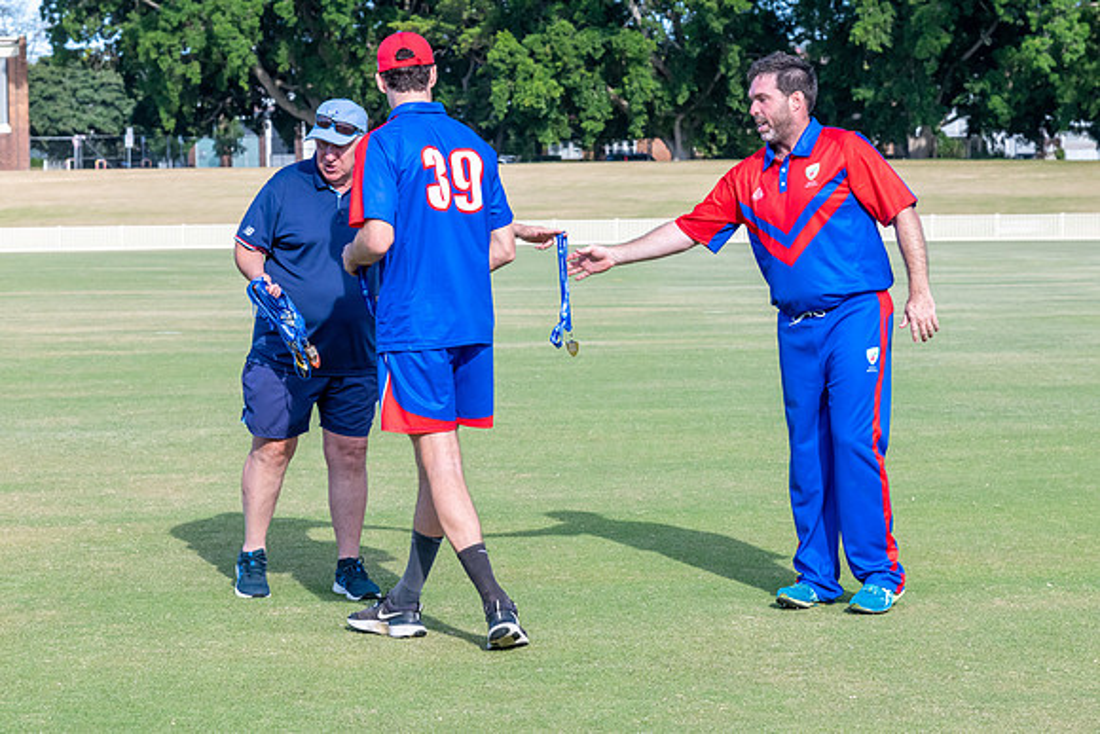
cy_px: 376
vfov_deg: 13.2
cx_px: 573
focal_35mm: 104
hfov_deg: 19.7
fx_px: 3168
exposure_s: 1/1000
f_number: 8
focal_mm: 78
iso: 640
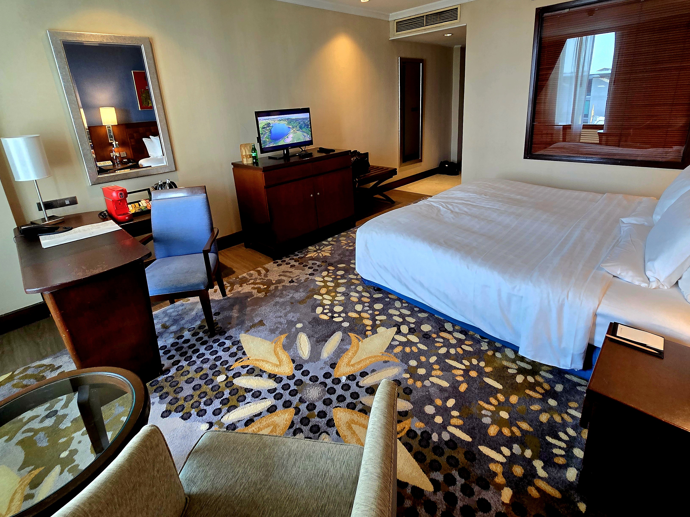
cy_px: 204
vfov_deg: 77.1
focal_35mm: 16
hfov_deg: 94.5
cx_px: 349
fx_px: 319
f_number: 2.2
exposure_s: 1/50.3
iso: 160
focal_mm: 2.2
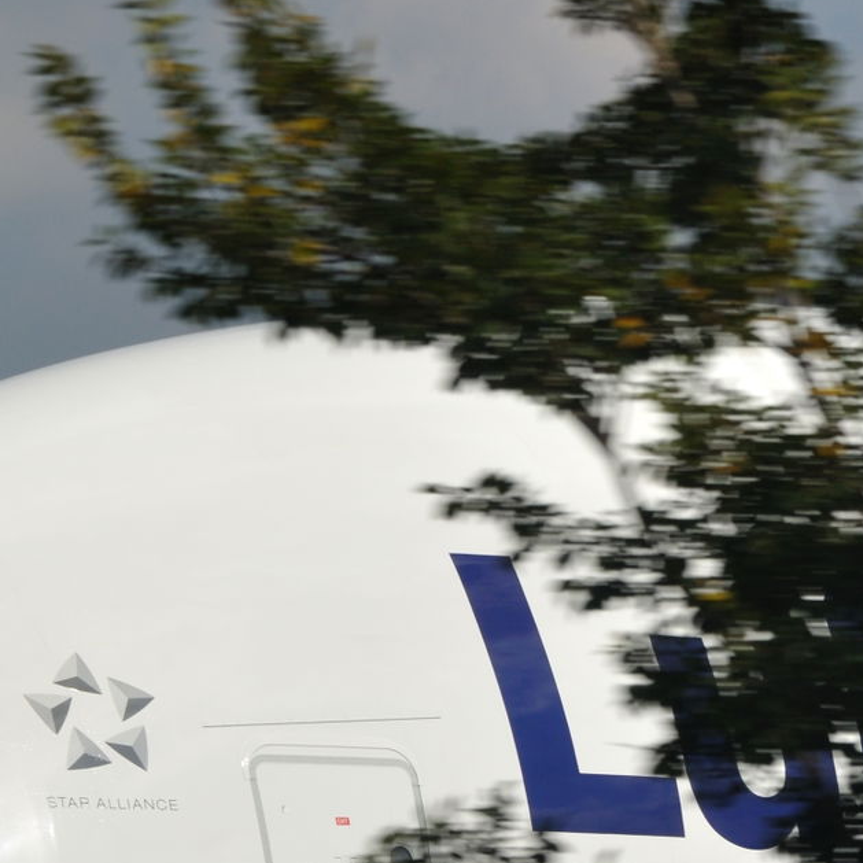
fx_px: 10746
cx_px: 88
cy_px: 617
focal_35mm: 381
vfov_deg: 4.6
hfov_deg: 4.6
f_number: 11
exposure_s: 1/500
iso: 200
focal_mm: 98
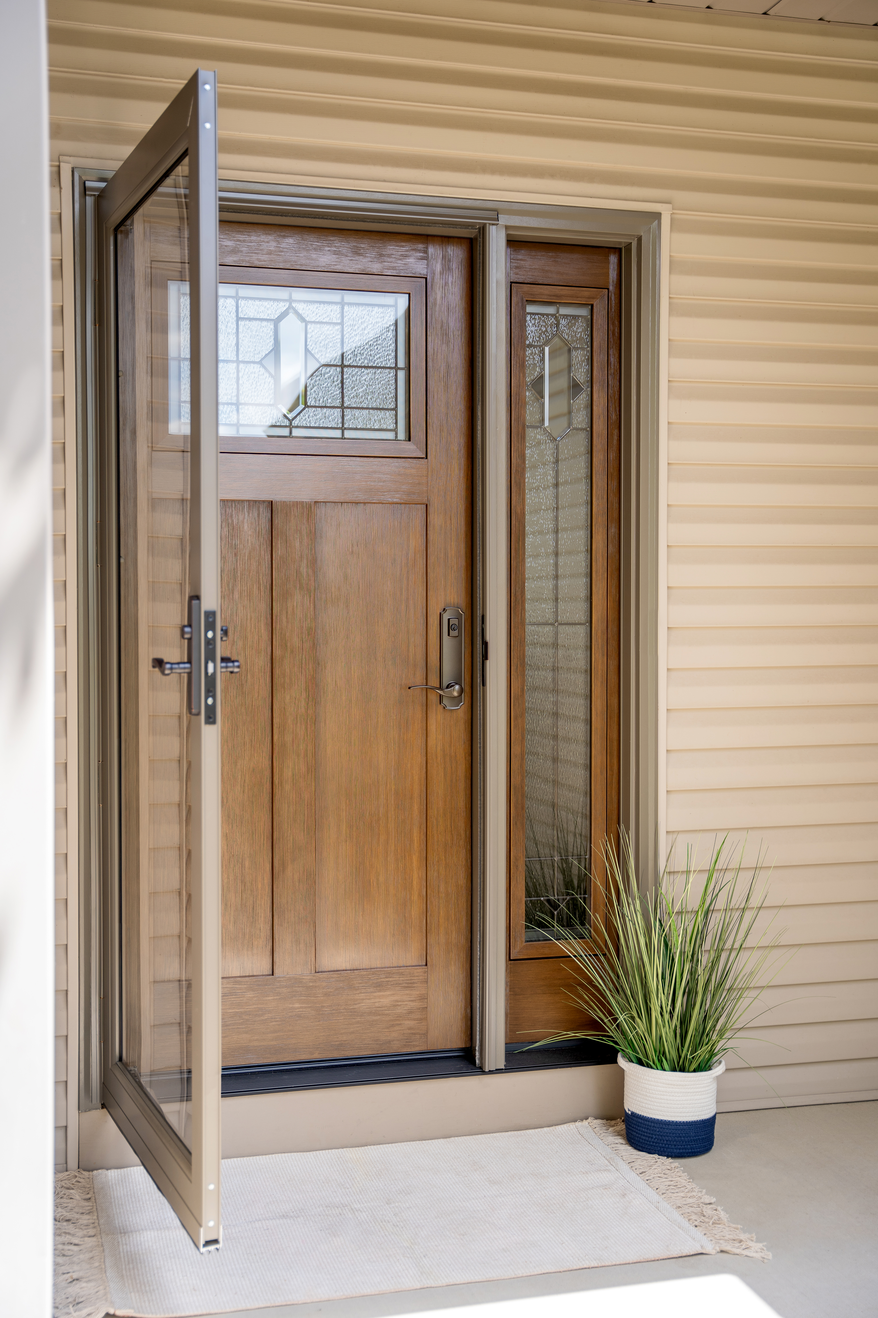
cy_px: 659
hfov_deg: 31.8
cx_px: 439
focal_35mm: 42
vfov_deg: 46.3
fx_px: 1540
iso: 160
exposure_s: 1/250
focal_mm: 42.1
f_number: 2.8
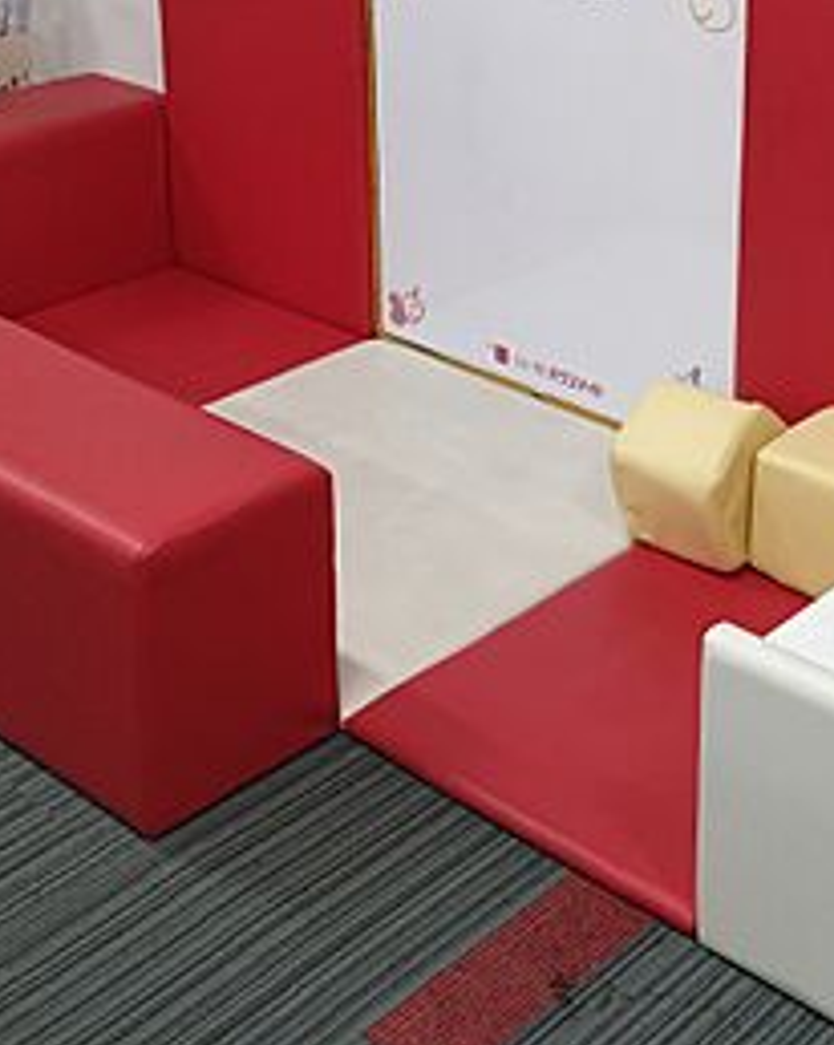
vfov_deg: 28.9
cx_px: 628
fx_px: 1946
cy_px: 117
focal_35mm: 63
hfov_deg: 23.9
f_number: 1.79
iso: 252
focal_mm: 4.8
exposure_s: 1/100
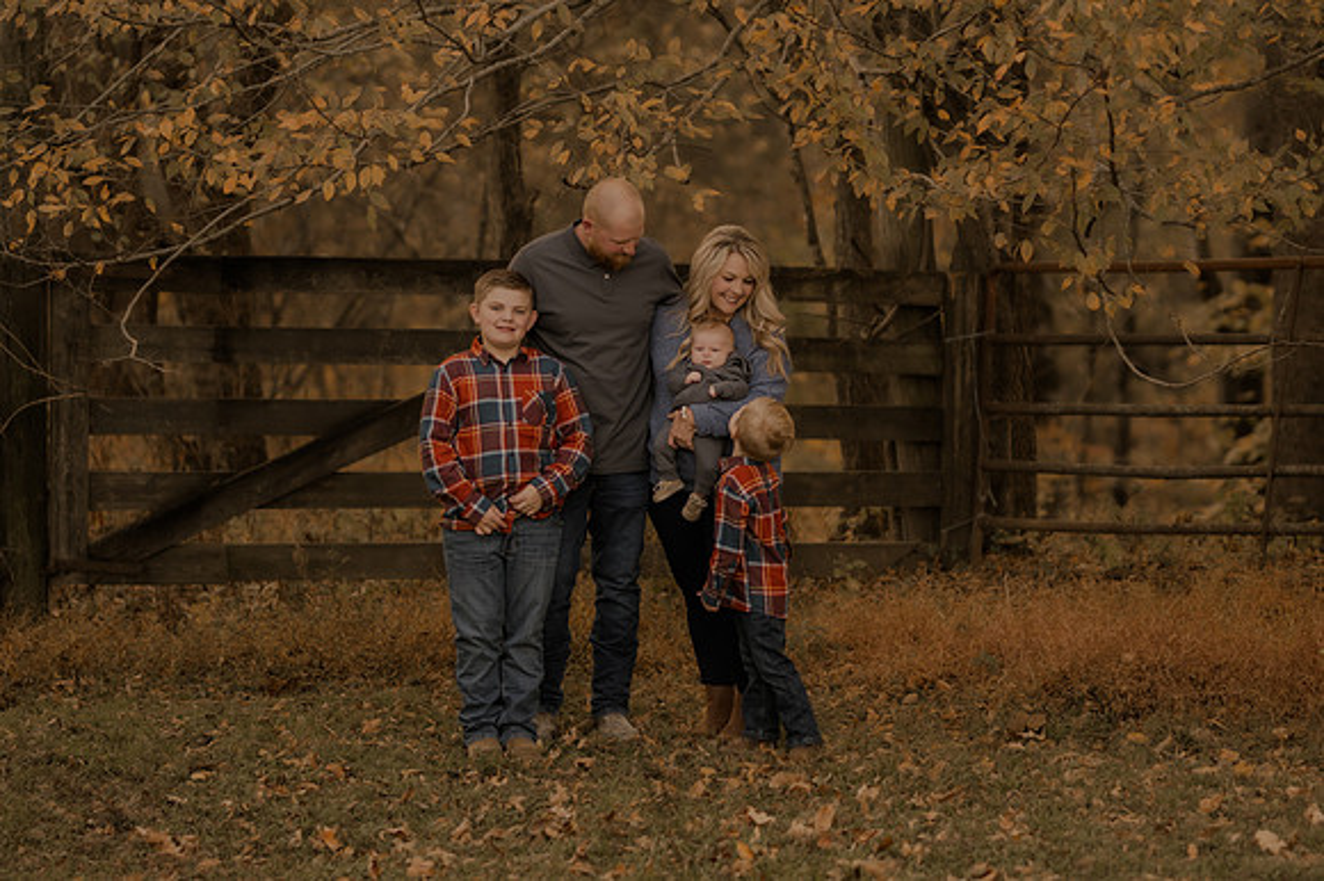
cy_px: 442
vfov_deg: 10.3
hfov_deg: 15.4
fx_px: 4900
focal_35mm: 133
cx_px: 682
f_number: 1.4
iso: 200
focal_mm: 85
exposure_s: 1/400
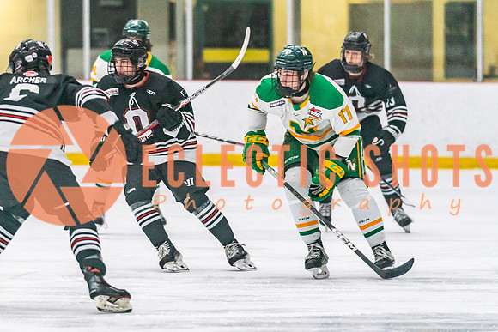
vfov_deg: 3.8
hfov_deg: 5.6
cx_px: 141
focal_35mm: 366
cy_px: 162
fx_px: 5061
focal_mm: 200
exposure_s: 1/1250
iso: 3200
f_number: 2.8
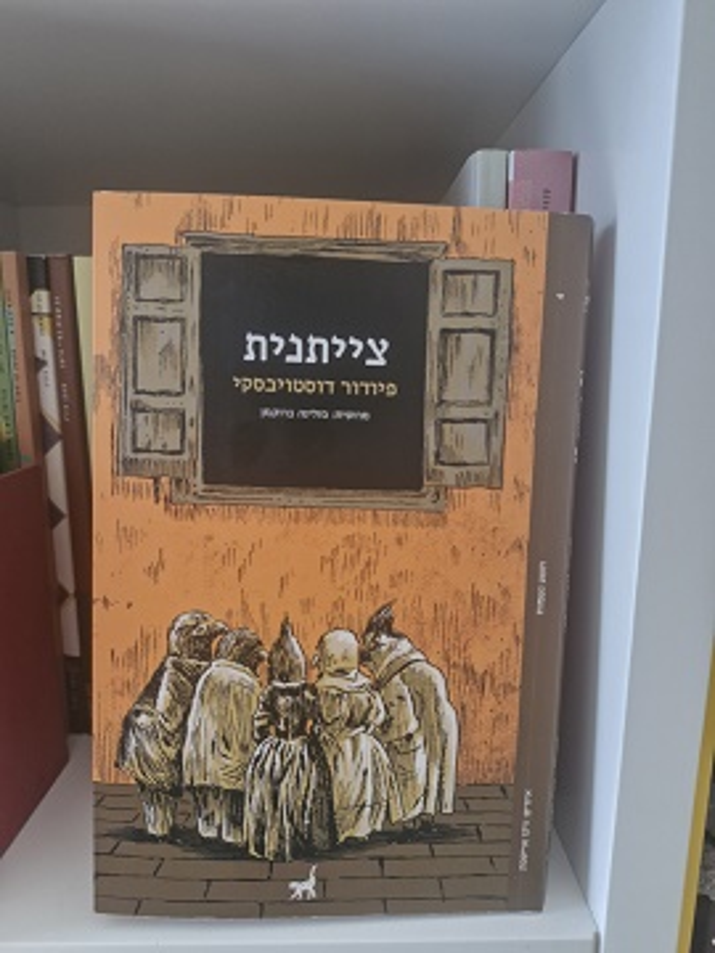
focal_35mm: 23
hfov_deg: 58.9
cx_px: 358
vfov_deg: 73.9
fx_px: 633
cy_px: 476
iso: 500
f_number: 1.8
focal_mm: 5.54
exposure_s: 1/50
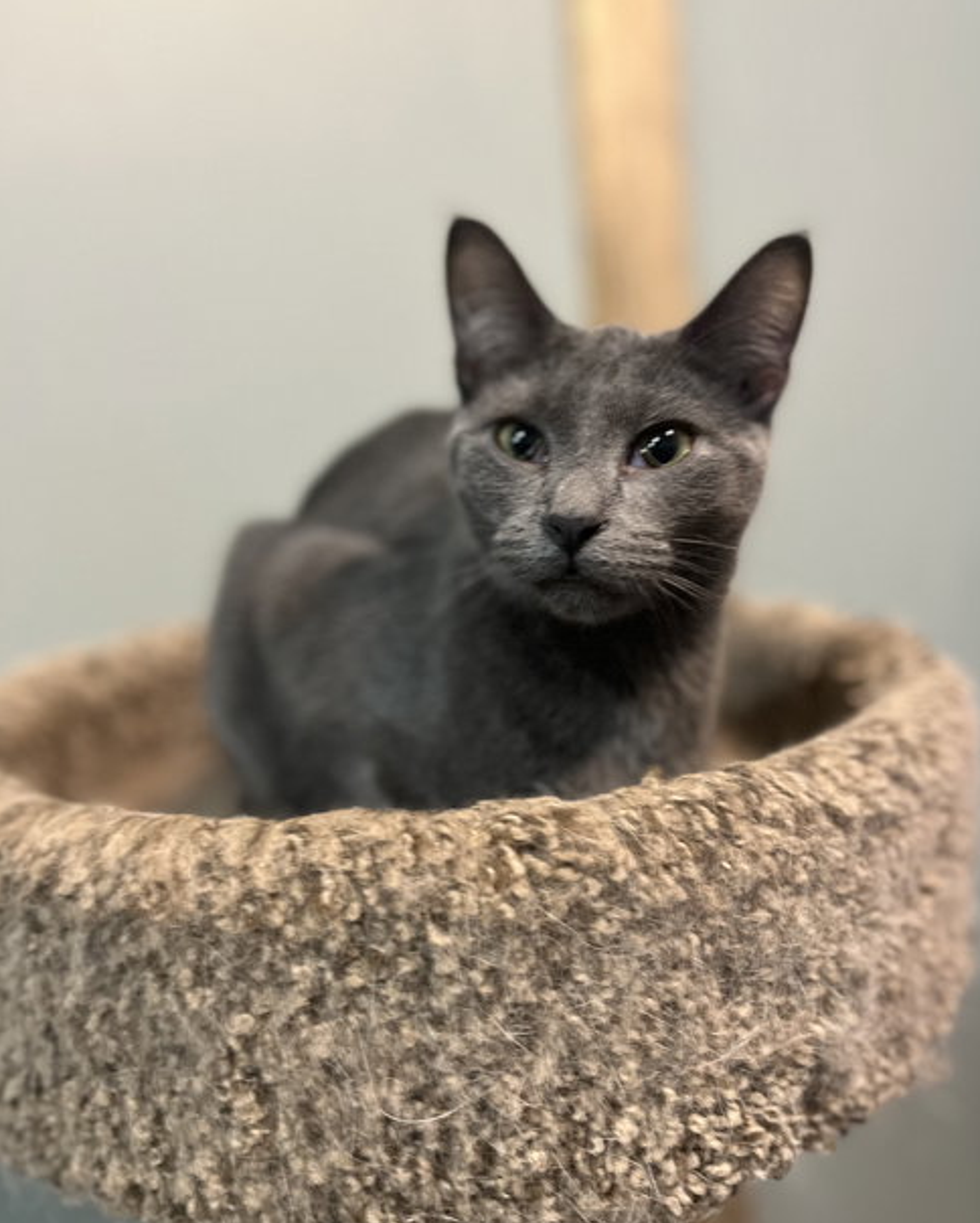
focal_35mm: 28
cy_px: 590
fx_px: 1014
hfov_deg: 51.6
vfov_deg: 62.2
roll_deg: +4.9
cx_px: 500
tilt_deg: -3.2
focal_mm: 5.1
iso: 500
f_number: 1.6
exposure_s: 1/40
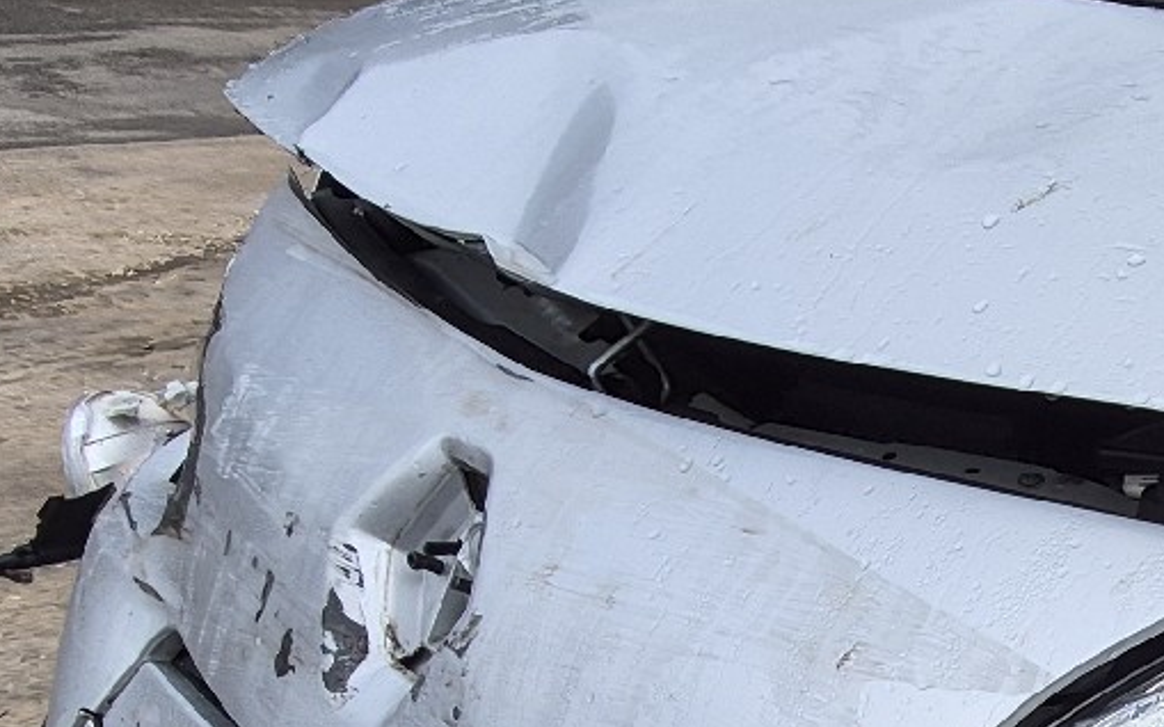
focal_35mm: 52
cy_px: 830
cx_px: 1182
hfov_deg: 35.0
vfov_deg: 23.1
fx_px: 1649
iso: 40
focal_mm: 1.74
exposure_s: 1/476
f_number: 2.2
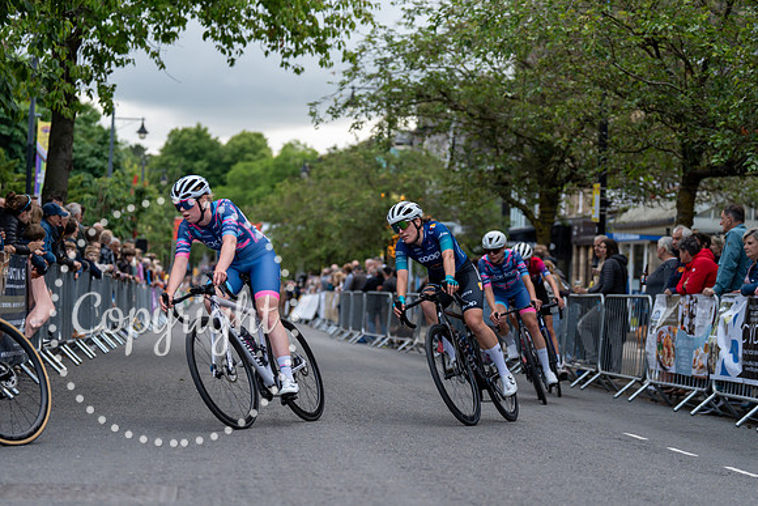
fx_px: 1802
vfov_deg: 16.0
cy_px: 253
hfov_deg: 23.8
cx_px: 379
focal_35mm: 86
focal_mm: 84
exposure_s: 1/800
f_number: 2.8
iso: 640
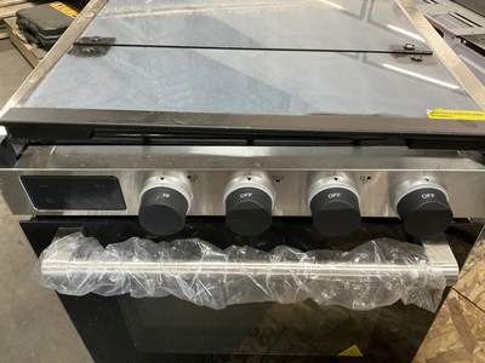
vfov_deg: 48.2
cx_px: 242
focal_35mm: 29
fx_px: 406
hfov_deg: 61.7
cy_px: 182
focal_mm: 3
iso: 250
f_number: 1.8
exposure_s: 1/40
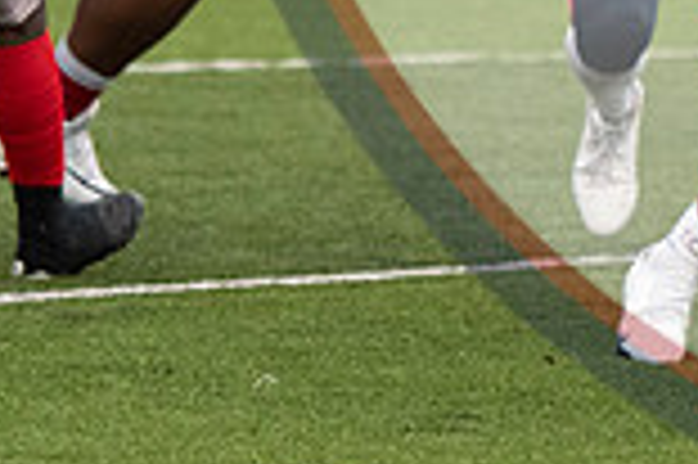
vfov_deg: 1.7
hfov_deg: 2.6
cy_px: -295
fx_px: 15223
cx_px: 1171
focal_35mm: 786
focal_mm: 140
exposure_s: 1/2000
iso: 2800
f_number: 2.8
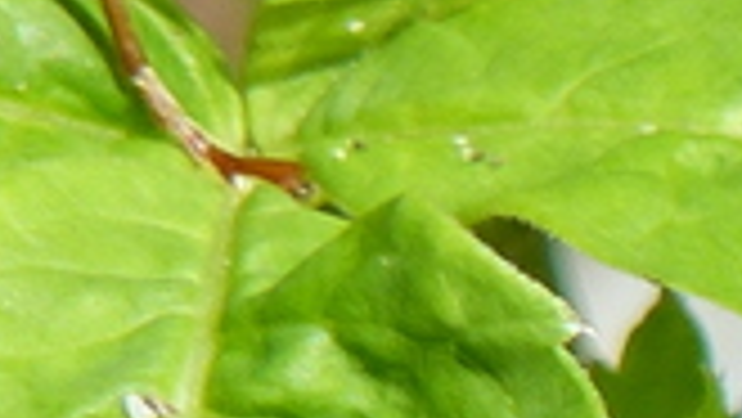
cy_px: -463
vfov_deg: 0.3
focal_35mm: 3723
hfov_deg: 0.6
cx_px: -65
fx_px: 73285
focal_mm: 108
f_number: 4
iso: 100
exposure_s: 1/500
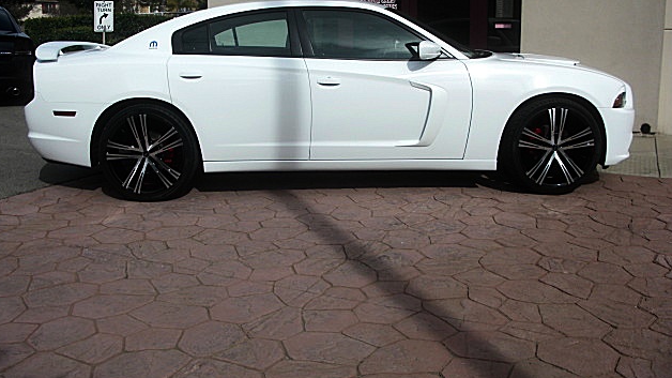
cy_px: 169
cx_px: 333
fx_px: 713
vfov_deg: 29.7
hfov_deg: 50.5
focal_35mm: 40
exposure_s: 1/200
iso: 50
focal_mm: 6.3
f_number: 7.9
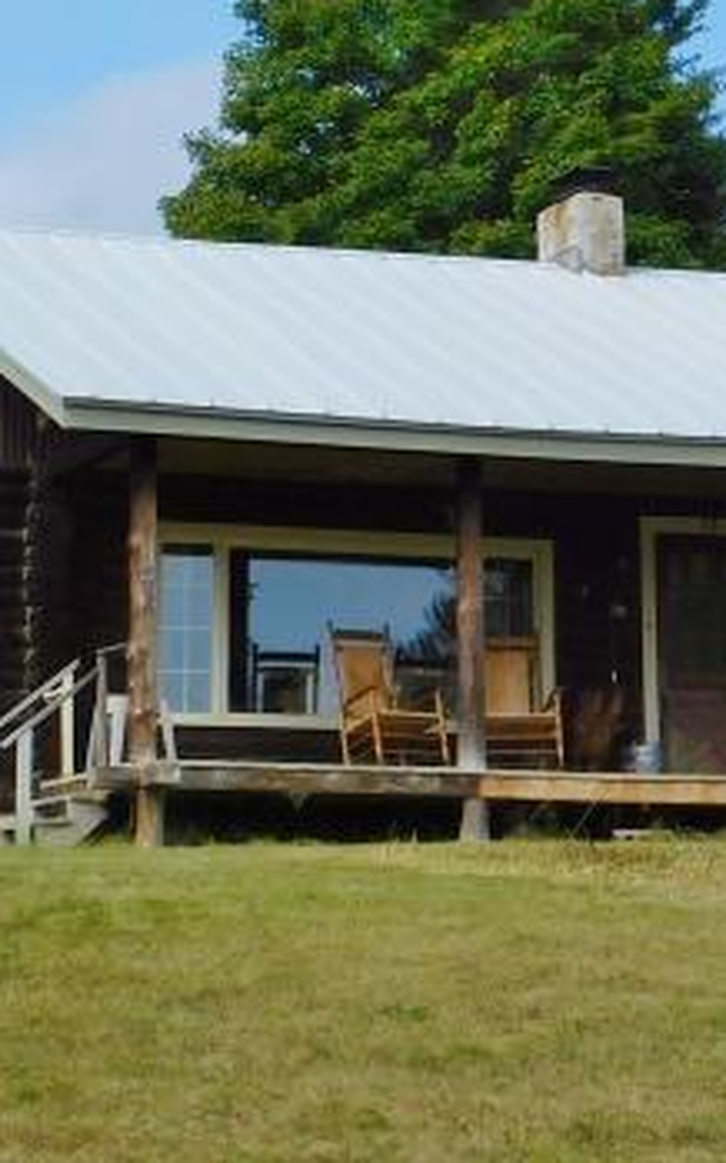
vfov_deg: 14.8
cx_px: 530
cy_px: 153
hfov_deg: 9.3
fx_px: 4434
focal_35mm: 140
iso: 125
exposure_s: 1/1250
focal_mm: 8
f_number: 3.7
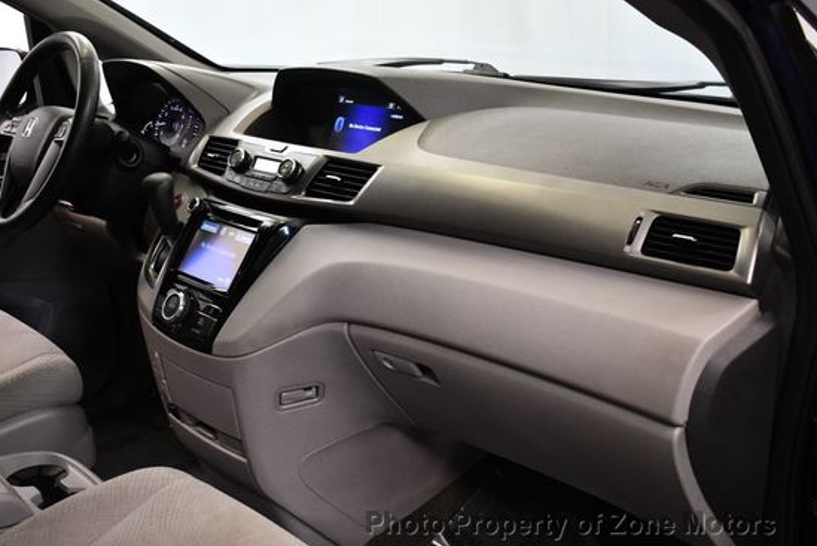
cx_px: 348
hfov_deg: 46.2
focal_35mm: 42
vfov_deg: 31.9
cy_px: 234
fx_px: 954
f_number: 3.5
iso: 1600
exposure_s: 1/125
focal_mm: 18
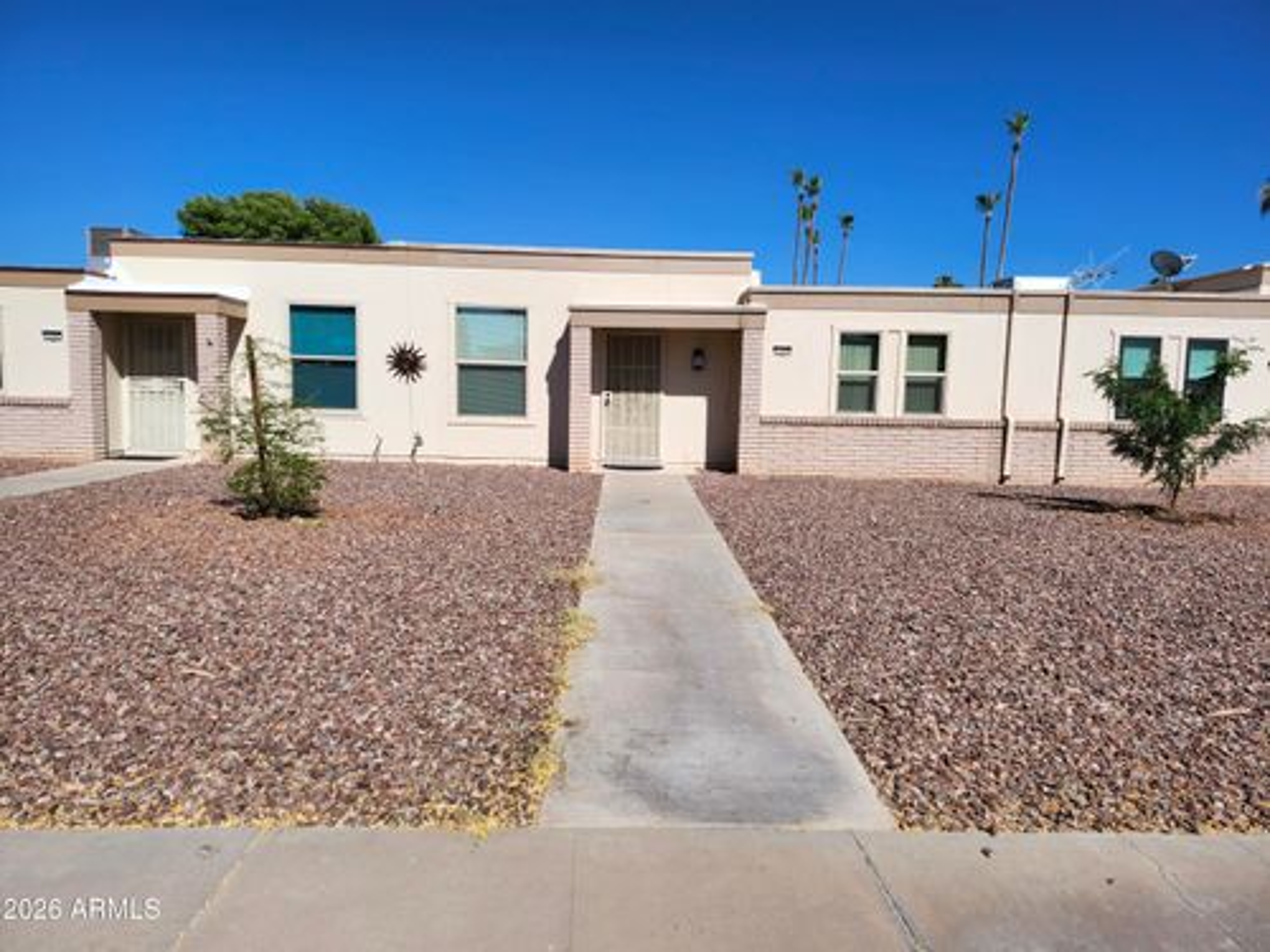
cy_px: 476
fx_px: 844
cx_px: 635
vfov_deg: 58.9
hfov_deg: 73.9
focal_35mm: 23
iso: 25
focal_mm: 5.54
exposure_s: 1/2890
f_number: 1.8
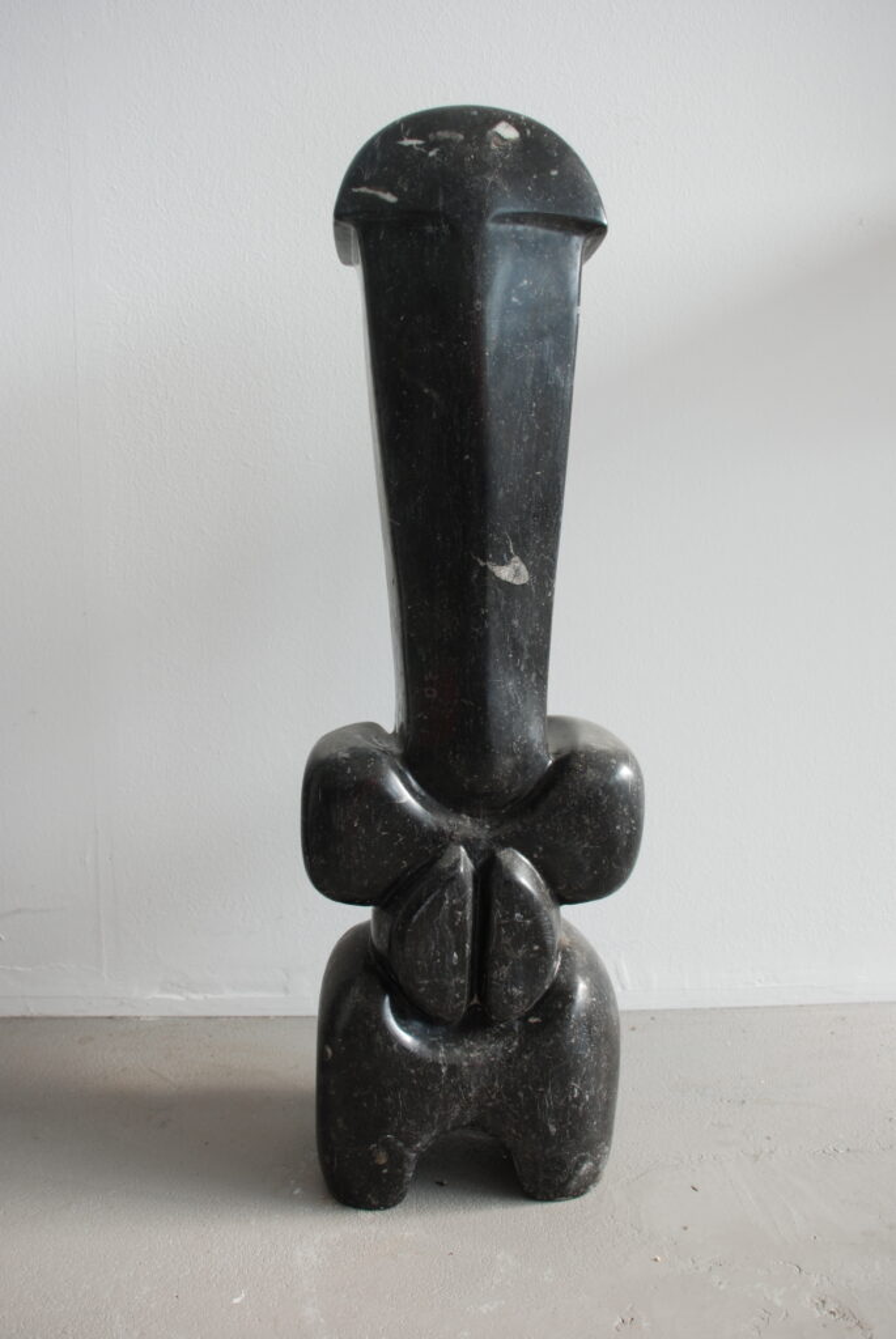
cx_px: 448
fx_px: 1117
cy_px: 670
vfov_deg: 61.9
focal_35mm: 30
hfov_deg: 43.7
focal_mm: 20
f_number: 5
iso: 200
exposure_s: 1/100
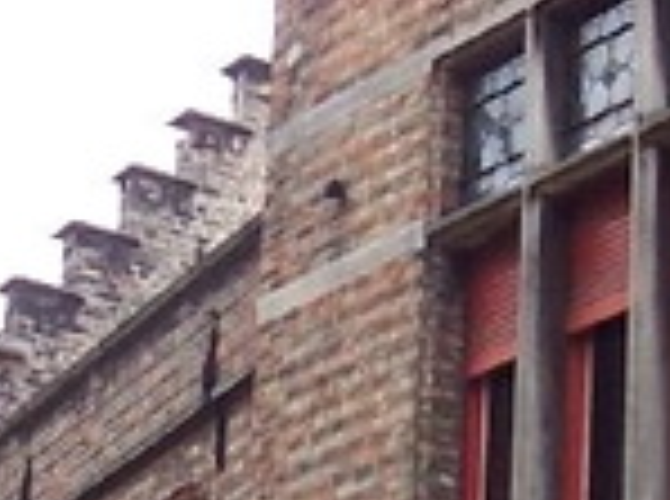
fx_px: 3533
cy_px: 446
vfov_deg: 8.1
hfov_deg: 10.8
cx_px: 229
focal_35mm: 183
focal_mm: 5.6
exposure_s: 1/180
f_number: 2.7
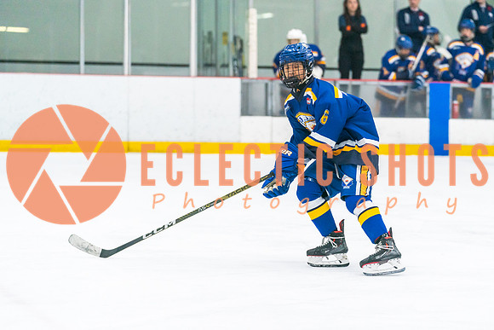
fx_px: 2007
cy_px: 185
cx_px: 277
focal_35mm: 146
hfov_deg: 14.0
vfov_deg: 9.4
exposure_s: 1/1250
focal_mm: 122
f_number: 2.8
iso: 3200
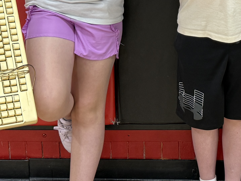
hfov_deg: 20.2
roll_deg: -1.3
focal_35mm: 95
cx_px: 221
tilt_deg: -13.1
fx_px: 661
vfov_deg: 14.9
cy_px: -47
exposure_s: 1/74
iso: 200
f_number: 1.78
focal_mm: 6.76
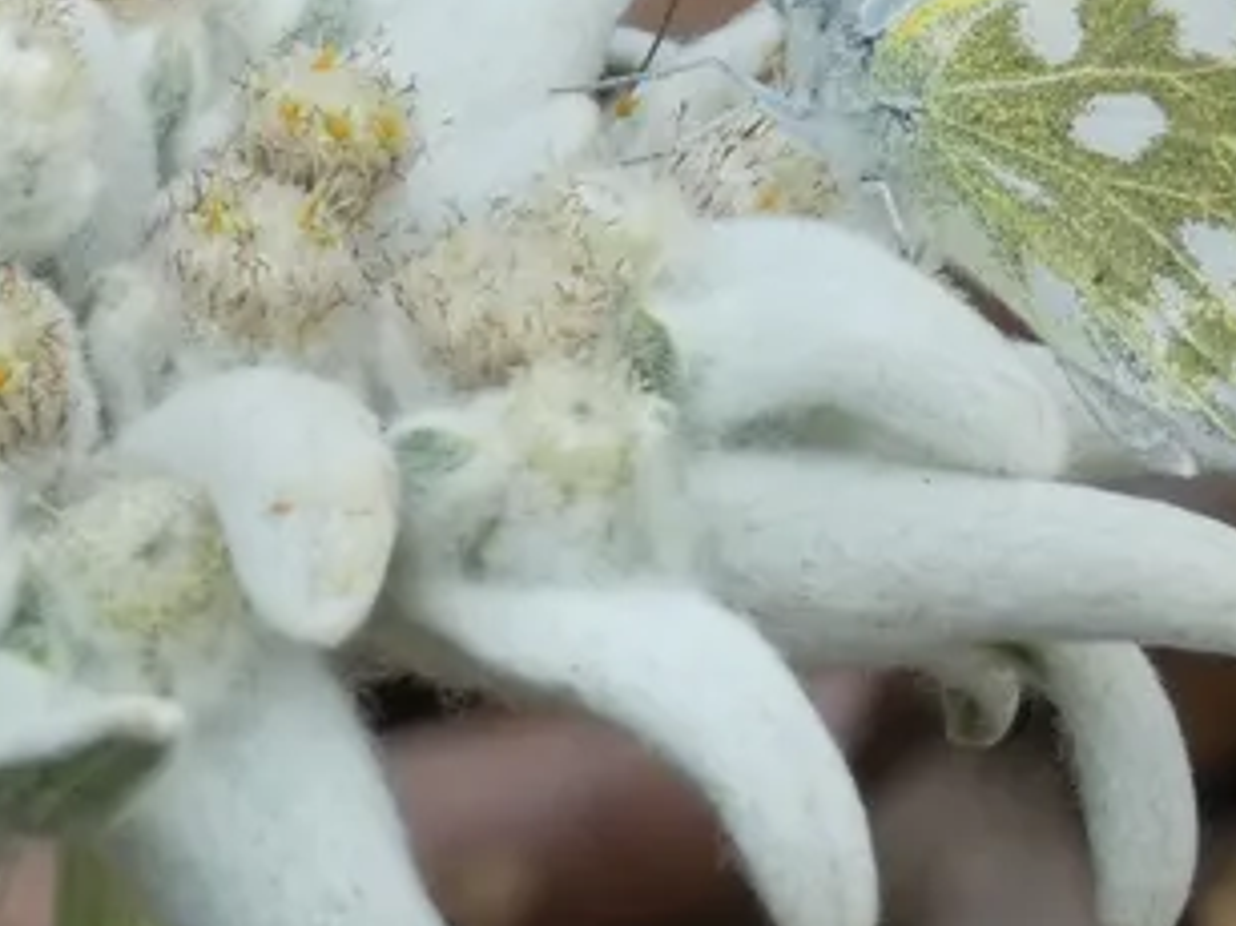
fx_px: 8923
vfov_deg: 5.9
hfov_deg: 7.9
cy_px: 234
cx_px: 552
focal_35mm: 250
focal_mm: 21.5
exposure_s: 1/160
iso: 80
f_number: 5.1
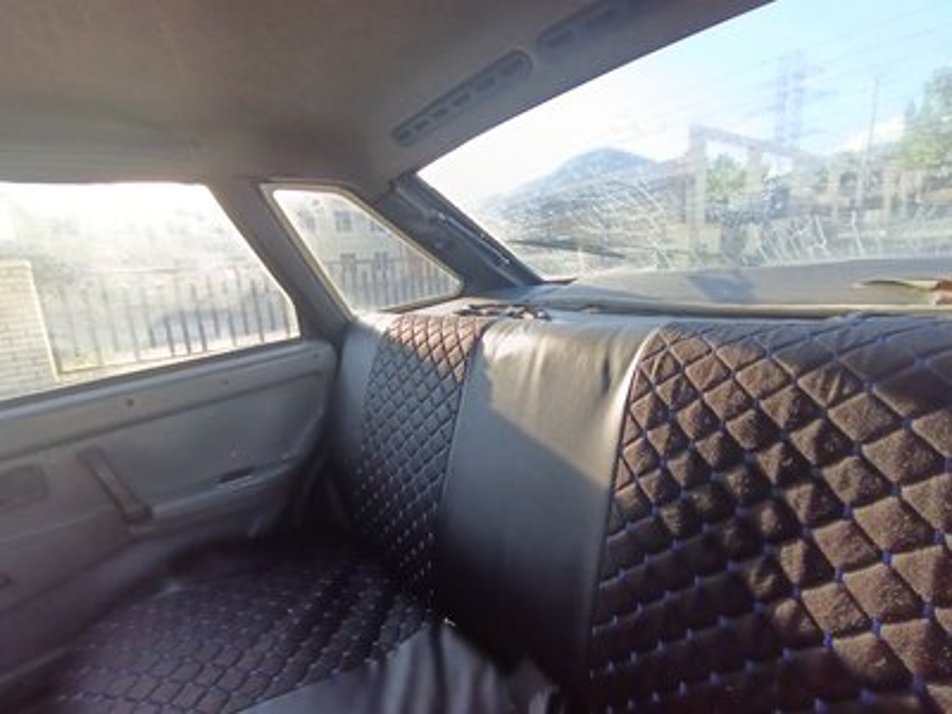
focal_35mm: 17
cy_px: 357
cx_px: 476
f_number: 2.2
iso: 100
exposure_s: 1/108
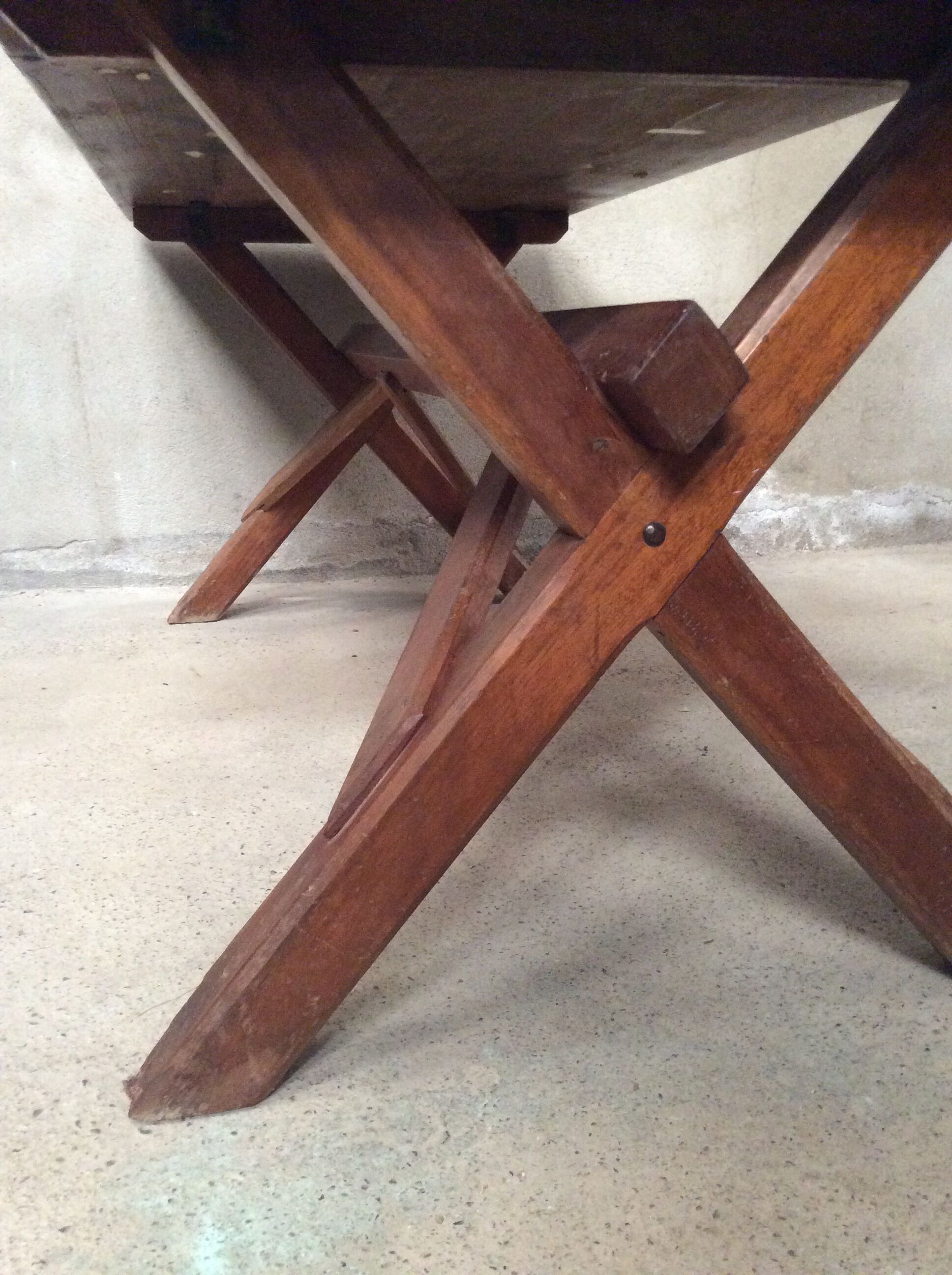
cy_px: 638
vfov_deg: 56.9
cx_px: 476
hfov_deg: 44.1
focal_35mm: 32
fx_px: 1177
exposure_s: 1/25
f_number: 2.4
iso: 320
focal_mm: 3.3
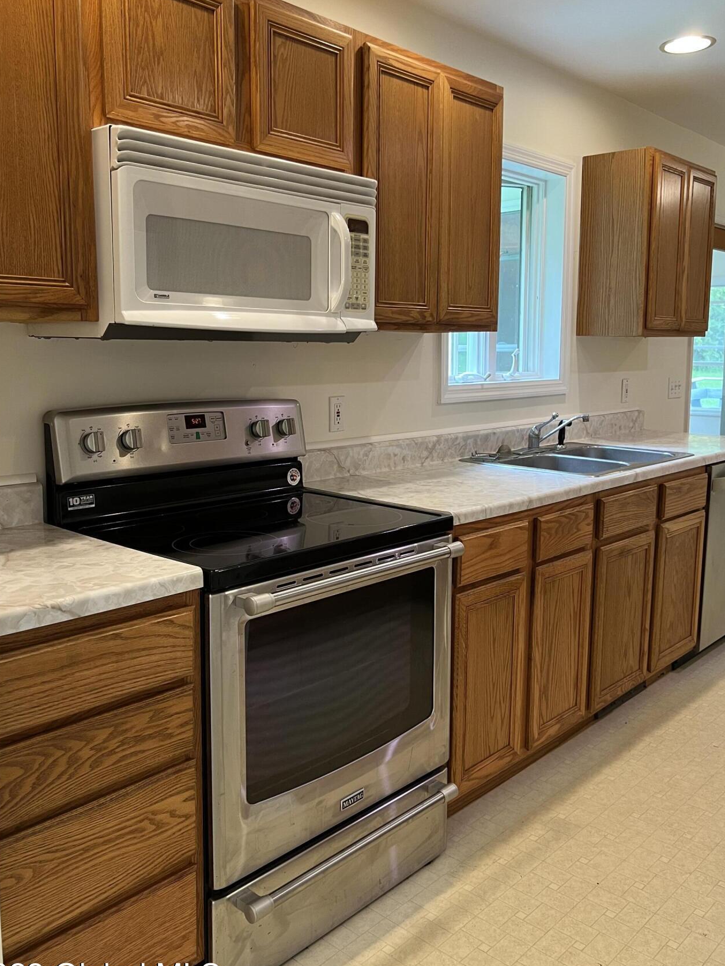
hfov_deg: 45.4
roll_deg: +0.4
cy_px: 452
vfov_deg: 58.3
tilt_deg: -6.4
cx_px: 378
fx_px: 866
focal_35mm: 31
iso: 125
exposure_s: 1/60
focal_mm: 5.7
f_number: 1.5
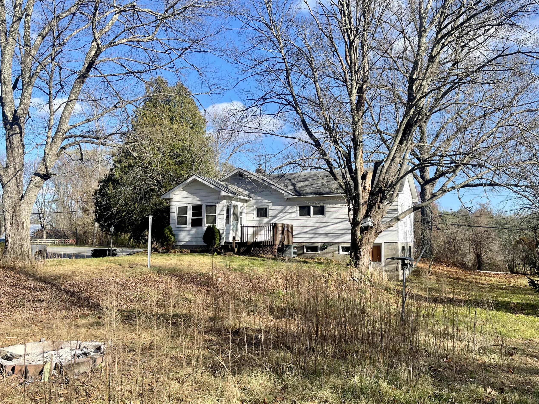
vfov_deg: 45.4
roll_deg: +0.2
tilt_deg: +4.9
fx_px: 483
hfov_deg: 58.2
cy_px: 203
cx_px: 302
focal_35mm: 31
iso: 32
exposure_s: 1/1739
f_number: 1.6
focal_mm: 5.1
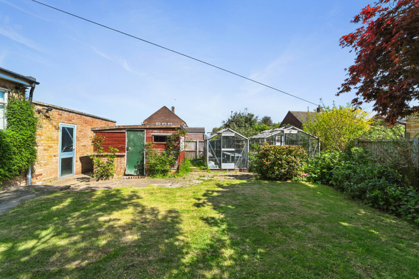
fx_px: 163
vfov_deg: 81.1
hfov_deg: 104.3
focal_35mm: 14
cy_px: 140
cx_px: 210
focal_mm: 14
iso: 500
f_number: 8
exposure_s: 1/500
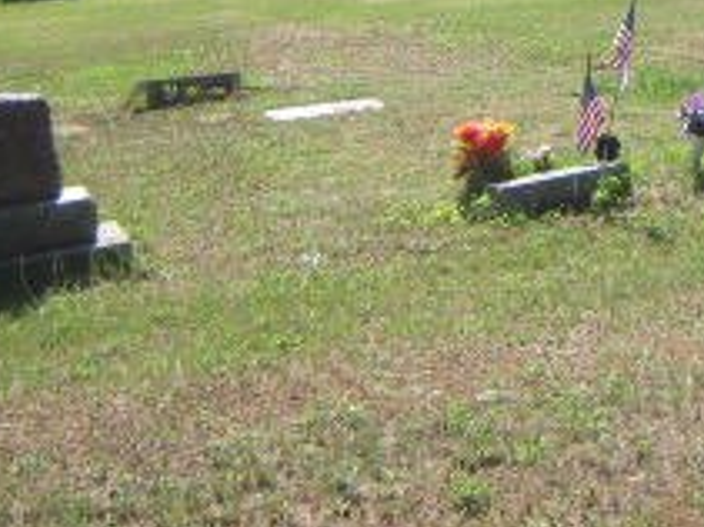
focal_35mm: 85
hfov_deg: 22.6
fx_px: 1728
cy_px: -93
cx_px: 597
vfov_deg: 16.7
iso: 100
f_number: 2.7
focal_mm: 5
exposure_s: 1/800
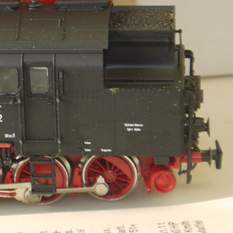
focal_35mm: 190
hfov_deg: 9.0
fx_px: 1447
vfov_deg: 9.2
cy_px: 70
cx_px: -100
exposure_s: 1/30
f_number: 4
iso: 100
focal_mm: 18
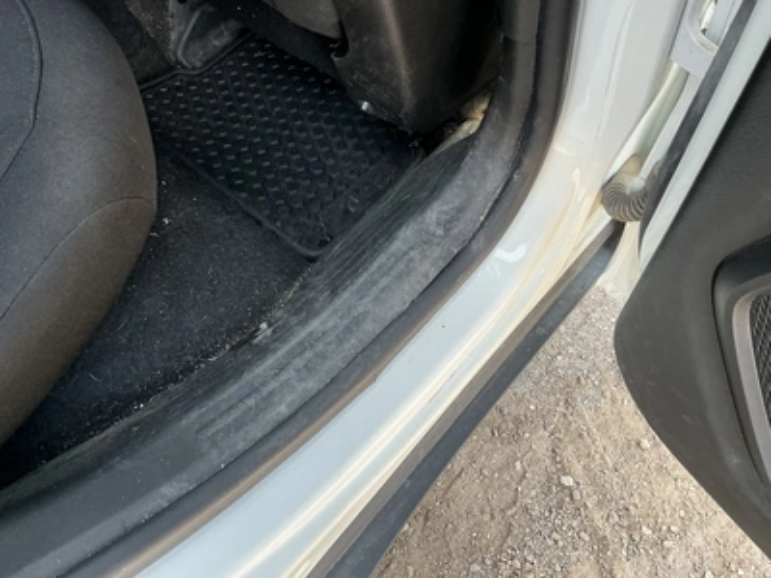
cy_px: 289
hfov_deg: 63.4
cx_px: 386
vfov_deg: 49.7
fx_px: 624
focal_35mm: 28
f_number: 1.8
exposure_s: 1/122
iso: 32
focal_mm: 3
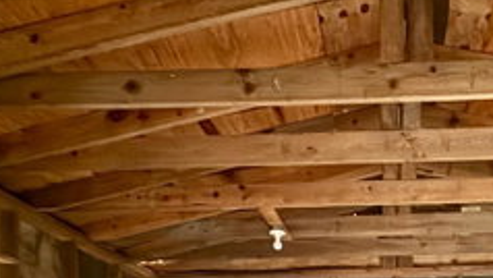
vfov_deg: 23.4
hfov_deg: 47.2
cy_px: 415
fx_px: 536
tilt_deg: -0.6
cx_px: 382
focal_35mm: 41
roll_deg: -0.5
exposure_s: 1/7
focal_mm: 2.22
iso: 800
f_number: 2.2
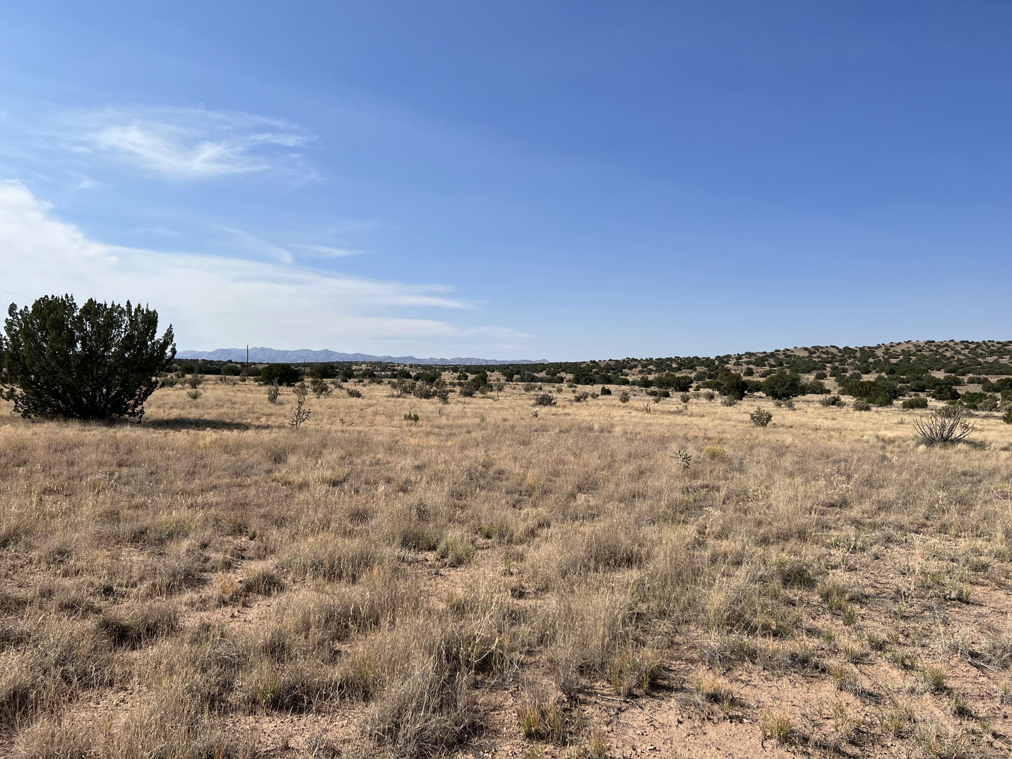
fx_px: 760
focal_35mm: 26
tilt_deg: -1.7
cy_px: 380
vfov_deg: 53.1
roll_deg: -1.6
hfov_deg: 67.3
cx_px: 506
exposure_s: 1/6211
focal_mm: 5.7
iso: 50
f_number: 1.5
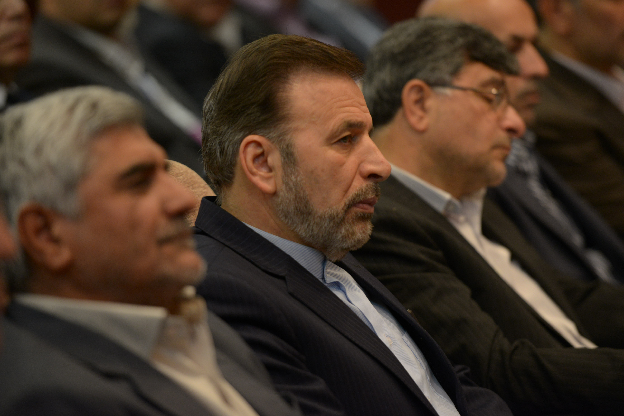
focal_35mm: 175
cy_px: 208
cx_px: 312
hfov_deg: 11.7
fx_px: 3033
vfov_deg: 7.8
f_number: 2.8
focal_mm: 175
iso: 1250
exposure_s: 1/80
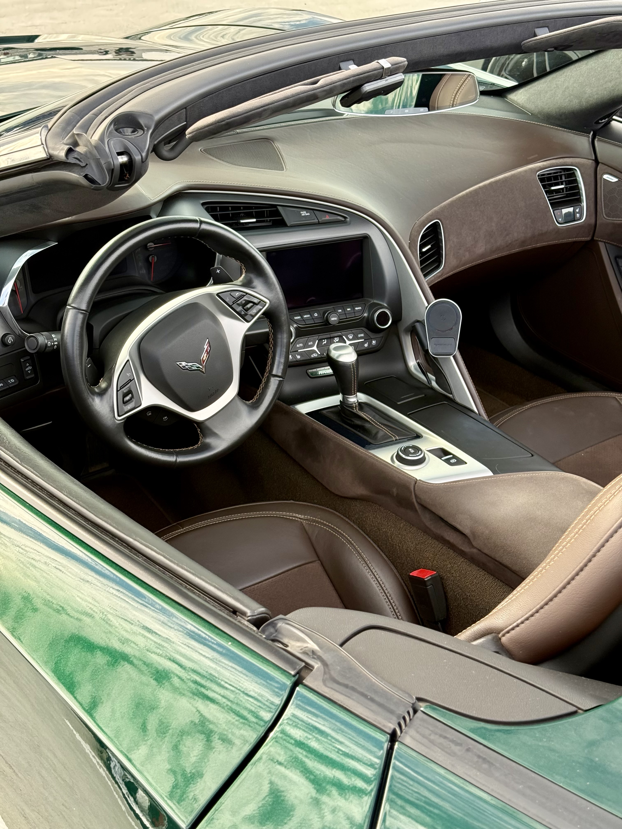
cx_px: 311
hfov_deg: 30.3
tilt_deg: -32.1
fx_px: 1150
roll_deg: -2.9
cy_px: 414
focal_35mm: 48
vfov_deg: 39.7
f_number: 1.78
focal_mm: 6.76
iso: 100
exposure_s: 1/242
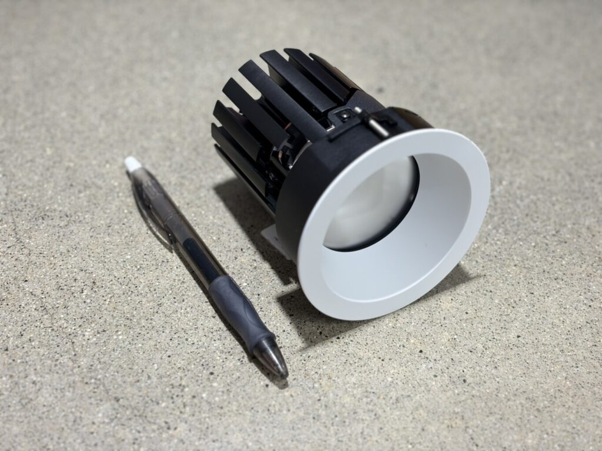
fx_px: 904
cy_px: 226
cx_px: 301
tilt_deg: -45.4
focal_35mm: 52
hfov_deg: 36.8
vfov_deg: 28.0
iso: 50
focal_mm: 5.96
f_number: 1.6
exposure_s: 1/60
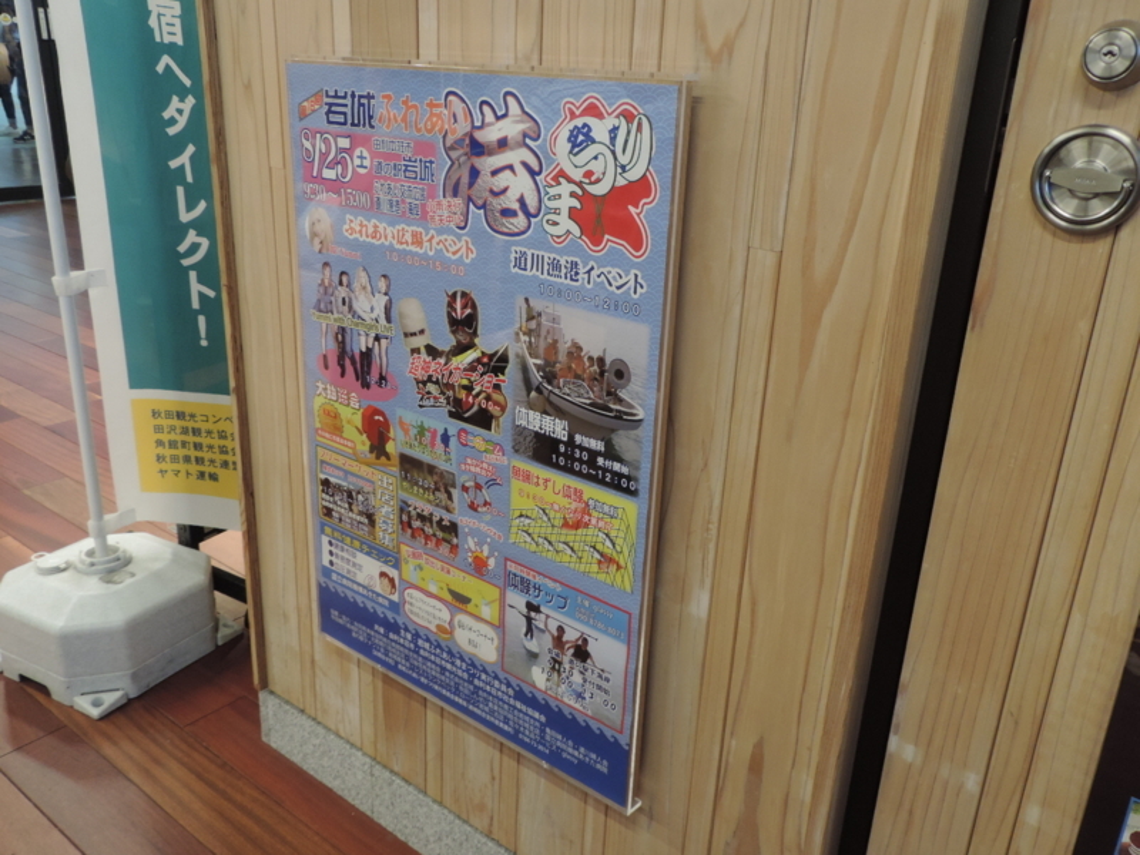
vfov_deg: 46.8
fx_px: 988
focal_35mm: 30
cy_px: 428
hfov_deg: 60.0
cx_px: 570
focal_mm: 5.3
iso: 320
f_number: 3.1
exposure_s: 1/30
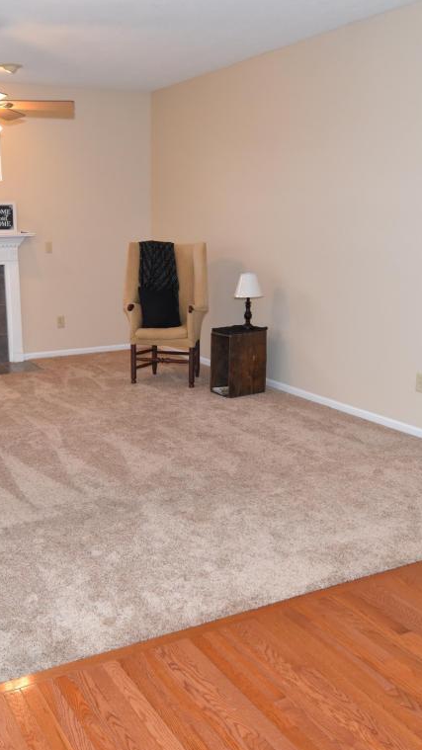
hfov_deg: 32.7
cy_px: 377
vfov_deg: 55.6
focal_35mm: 36
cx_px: 131
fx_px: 712
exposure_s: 1/100
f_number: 5
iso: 800
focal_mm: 15
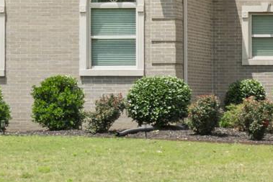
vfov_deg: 7.7
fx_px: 1350
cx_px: 558
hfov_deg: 10.5
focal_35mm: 178
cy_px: 96
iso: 250
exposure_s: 1/125
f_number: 9
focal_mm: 18
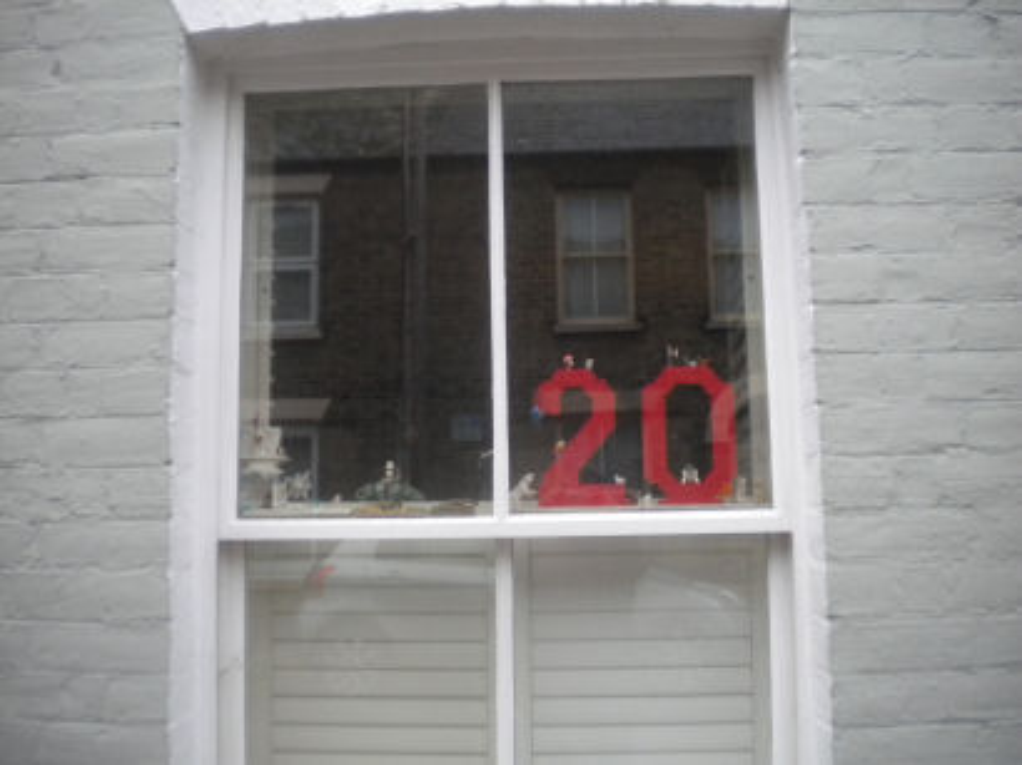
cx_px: 511
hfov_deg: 52.7
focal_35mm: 35
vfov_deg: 40.7
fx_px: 1033
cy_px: 382
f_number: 3.1
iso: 400
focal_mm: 6.3
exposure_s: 1/458
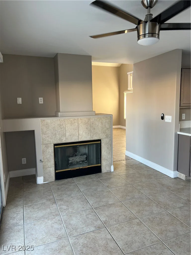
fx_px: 191
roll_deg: +1.1
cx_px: 96
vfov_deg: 67.3
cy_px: 128
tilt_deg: -6.7
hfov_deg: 53.1
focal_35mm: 26
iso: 125
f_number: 1.5
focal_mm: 5.7
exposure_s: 1/120
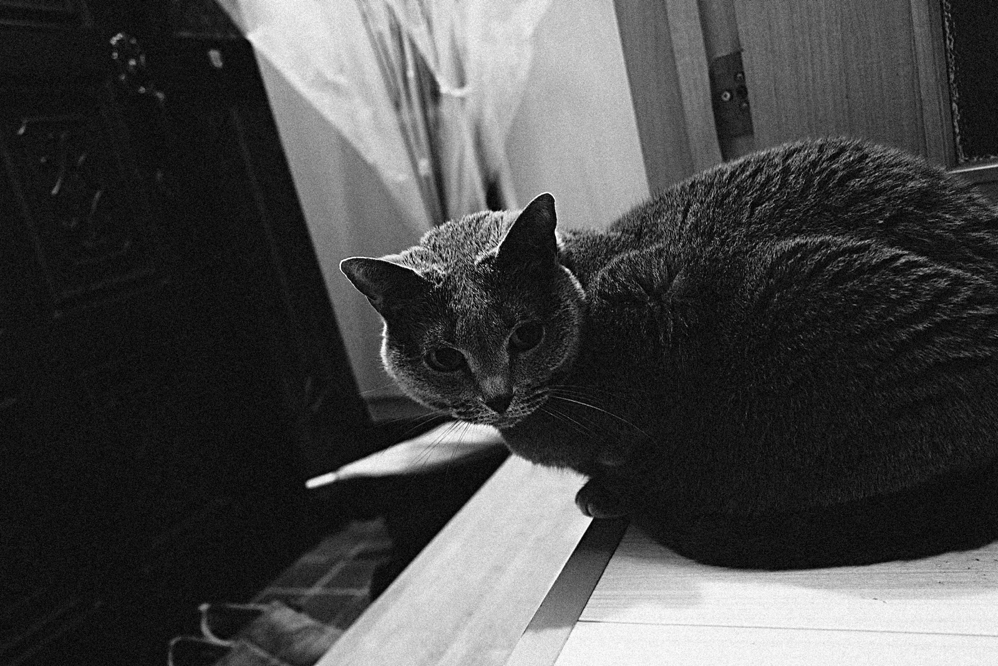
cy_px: 333
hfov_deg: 65.5
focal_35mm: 28
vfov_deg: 46.4
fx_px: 776
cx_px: 499
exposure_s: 1/30
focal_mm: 18.3
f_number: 2.8
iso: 2000
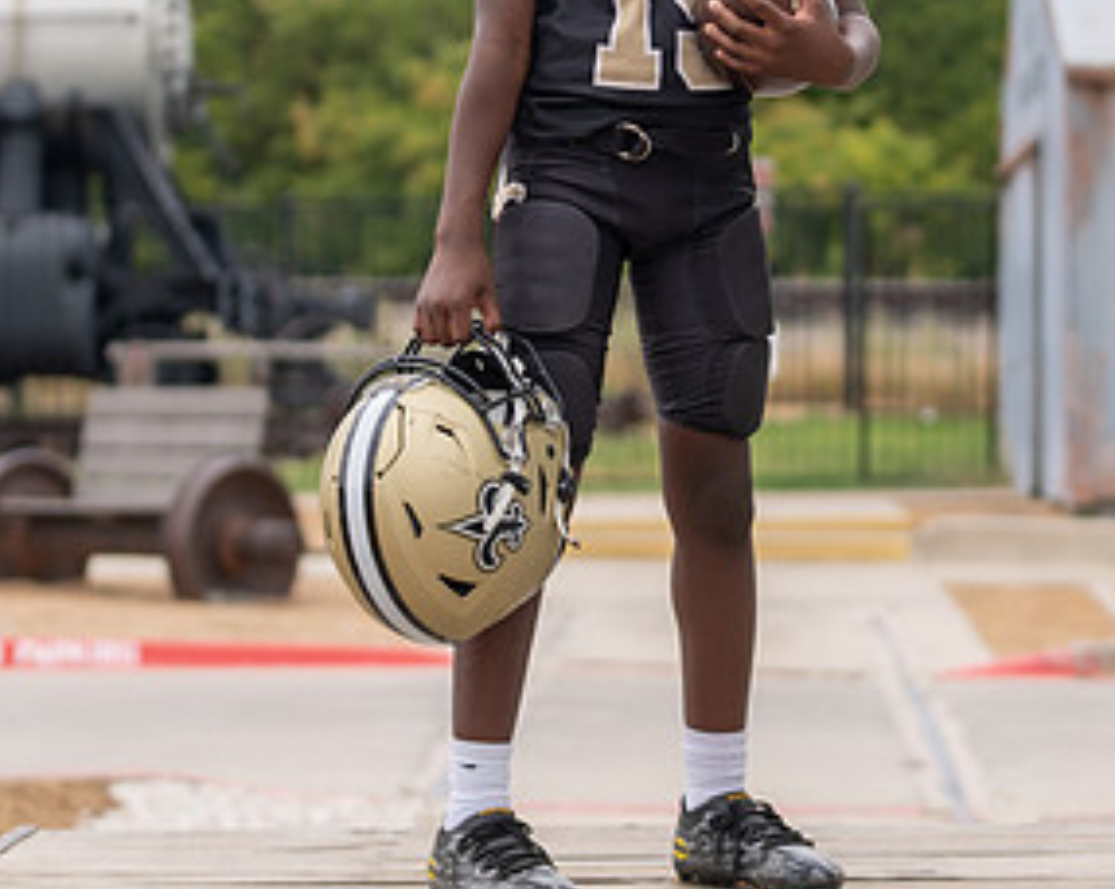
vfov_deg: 9.4
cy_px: 195
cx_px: 625
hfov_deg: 11.8
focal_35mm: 163
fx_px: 5372
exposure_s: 1/250
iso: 100
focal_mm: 70
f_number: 2.8
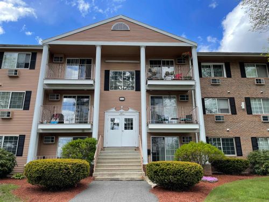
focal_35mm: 26
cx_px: 134
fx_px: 202
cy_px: 101
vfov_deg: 53.1
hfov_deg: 67.3
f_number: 1.6
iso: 32
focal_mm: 4.2
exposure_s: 1/940
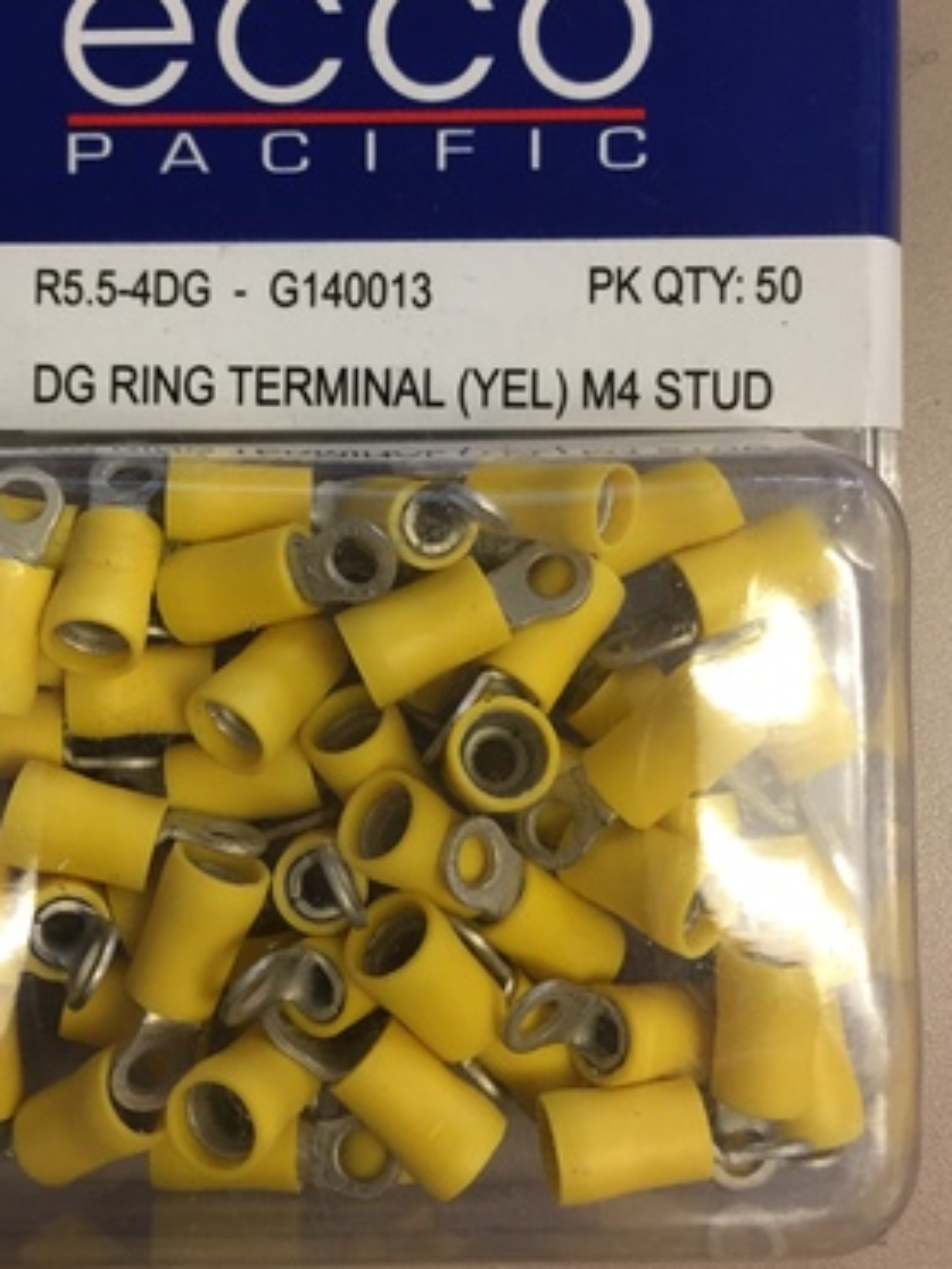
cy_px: 498
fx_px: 1430
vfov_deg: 47.5
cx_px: 363
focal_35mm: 39
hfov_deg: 36.6
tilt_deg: -88.3
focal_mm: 4.15
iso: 80
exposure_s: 1/33
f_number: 2.2
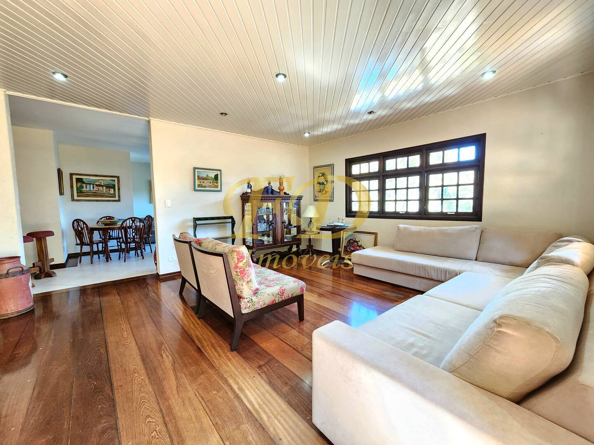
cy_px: 222
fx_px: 223
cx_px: 297
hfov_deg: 106.2
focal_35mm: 13
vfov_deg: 89.9
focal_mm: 2.2
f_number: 2.2
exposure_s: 1/60.2
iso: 400
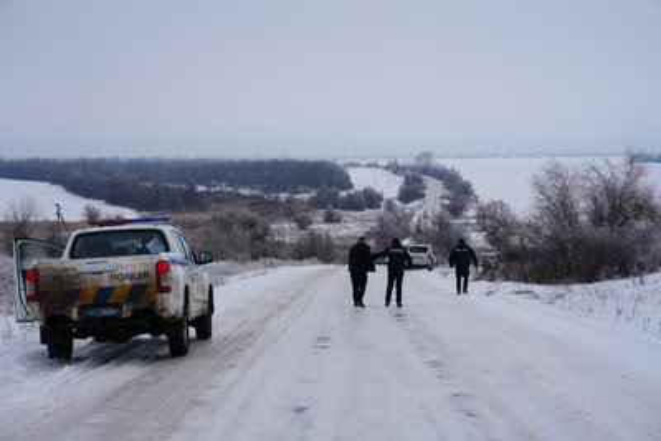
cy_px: 220
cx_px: 330
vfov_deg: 19.5
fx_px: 1286
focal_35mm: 70
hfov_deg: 28.8
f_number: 5
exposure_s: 1/400
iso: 80
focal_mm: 70
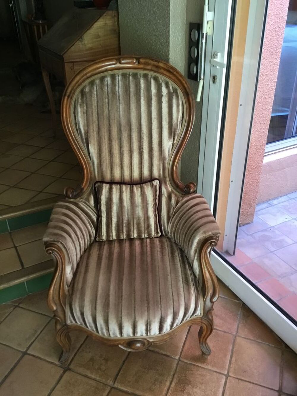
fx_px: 355
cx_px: 148
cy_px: 198
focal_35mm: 31
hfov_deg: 45.4
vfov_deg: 58.3
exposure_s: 1/33
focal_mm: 3.3
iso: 160
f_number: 2.4
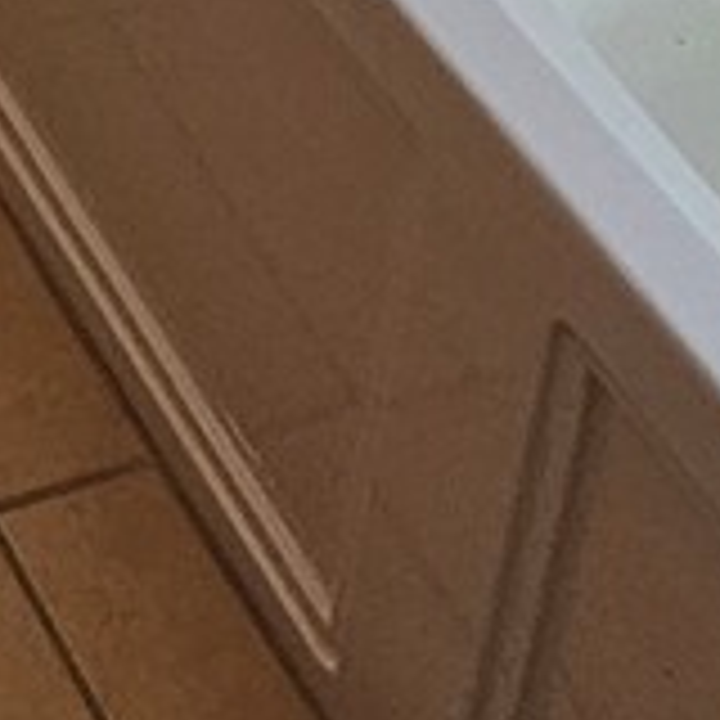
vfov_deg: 10.6
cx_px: -724
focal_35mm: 115
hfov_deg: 13.1
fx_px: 2706
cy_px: -1431
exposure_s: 1/120
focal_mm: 2.2
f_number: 2.2
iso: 80
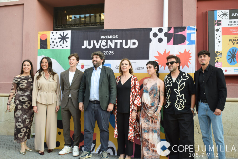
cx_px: 119
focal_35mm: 42
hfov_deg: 46.4
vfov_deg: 31.9
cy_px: 80
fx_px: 278
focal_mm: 28
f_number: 5.6
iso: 400
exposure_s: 1/125
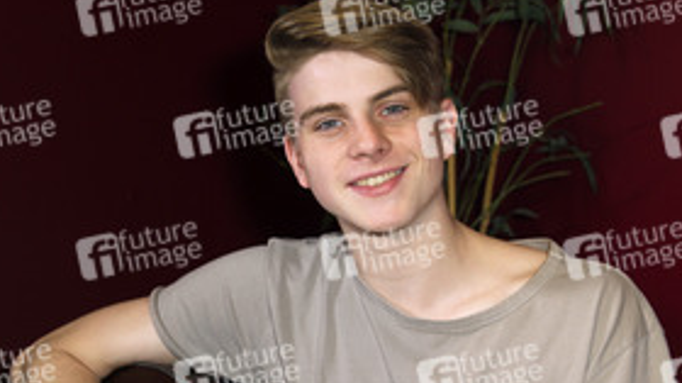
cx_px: 415
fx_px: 1373
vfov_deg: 15.7
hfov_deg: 27.8
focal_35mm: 76
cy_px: 312
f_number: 4.5
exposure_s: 1/160
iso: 500
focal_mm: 45
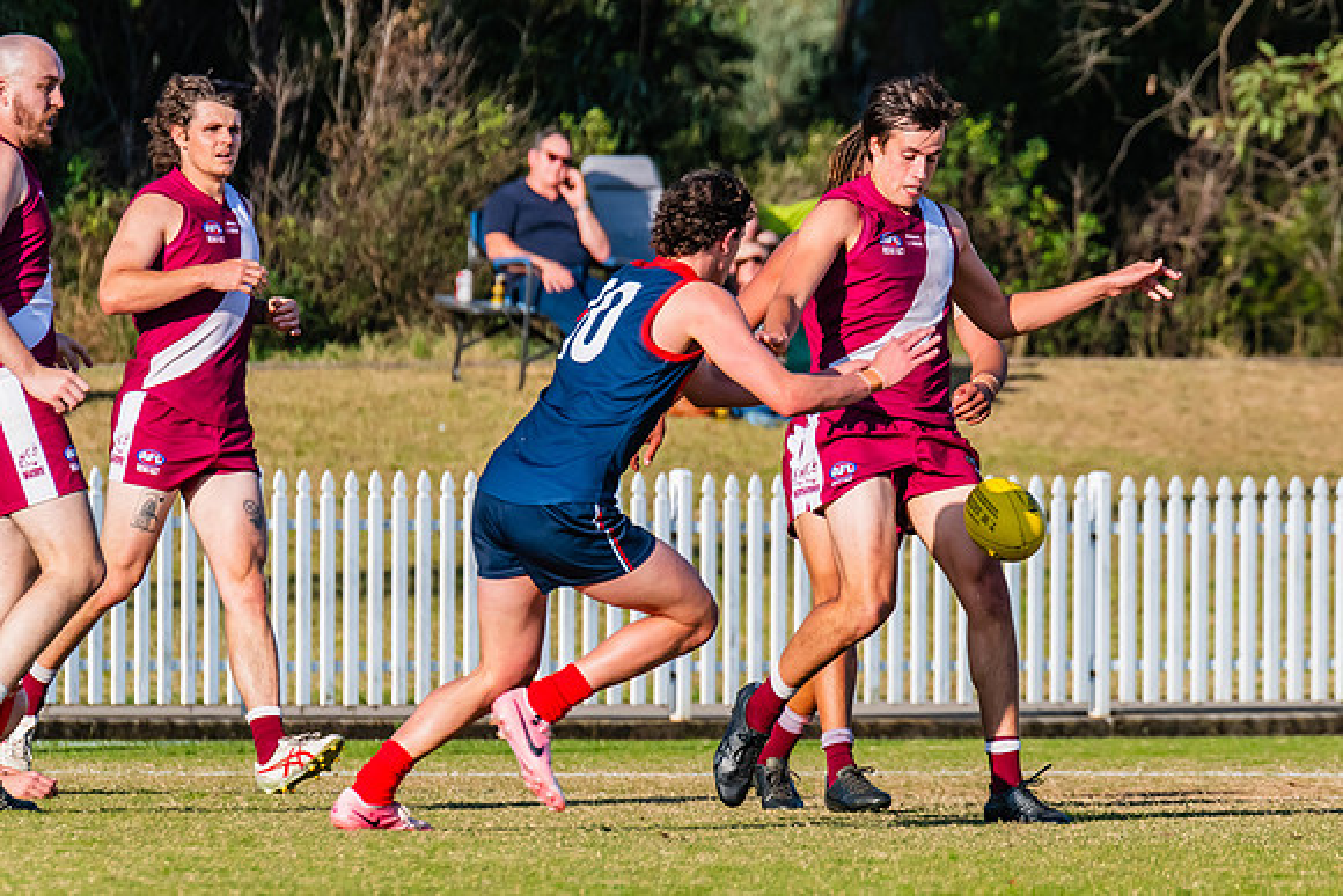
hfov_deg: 3.5
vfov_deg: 2.3
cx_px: 1038
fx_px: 22162
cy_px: 447
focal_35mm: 594
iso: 800
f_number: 10
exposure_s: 1/1250
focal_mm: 380
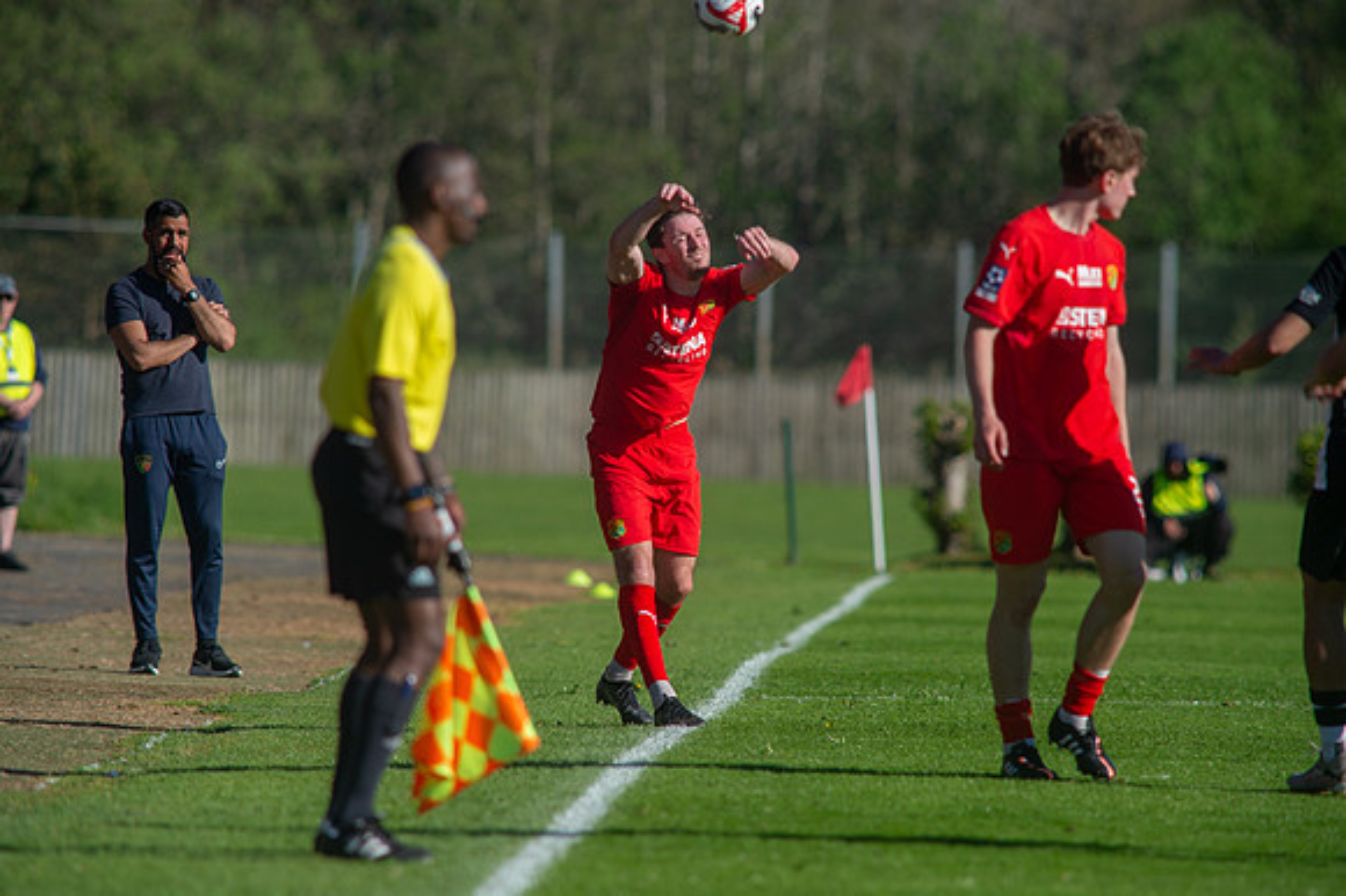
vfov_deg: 3.1
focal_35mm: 439
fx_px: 16391
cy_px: 448
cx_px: 673
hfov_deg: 4.7
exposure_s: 1/1600
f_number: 4.5
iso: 200
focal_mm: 420
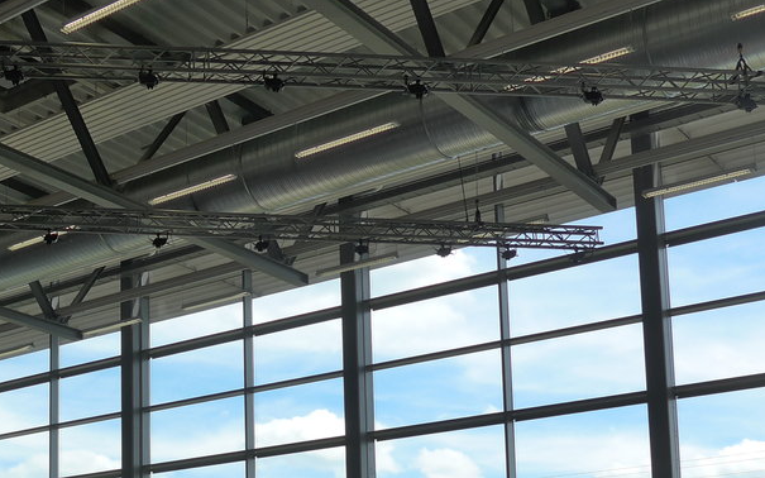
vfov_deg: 20.3
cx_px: 21
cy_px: 521
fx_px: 1272
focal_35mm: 61
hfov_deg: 31.3
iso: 160
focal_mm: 6
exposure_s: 1/640
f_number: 3.5
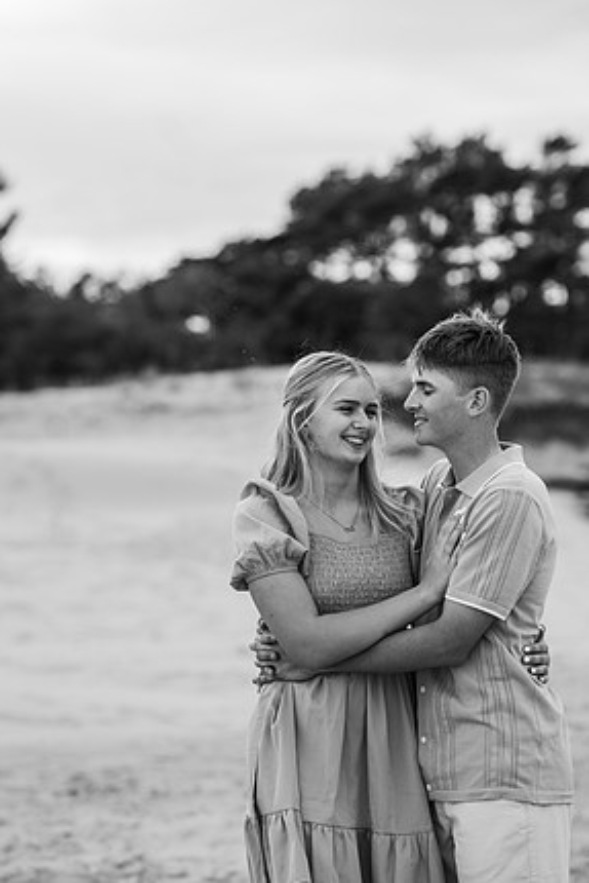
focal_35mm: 89
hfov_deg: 15.4
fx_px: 2182
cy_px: 458
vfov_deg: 22.9
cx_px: 285
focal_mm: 85
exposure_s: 1/1600
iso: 200
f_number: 2.8
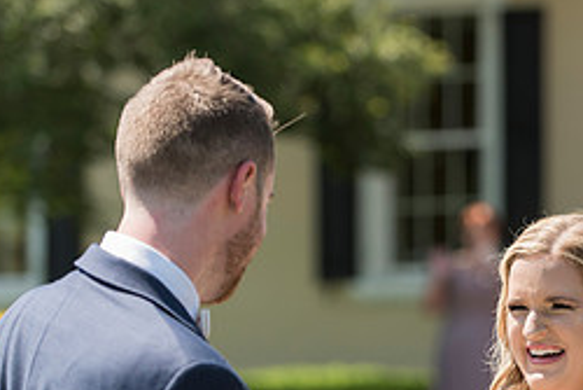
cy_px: 424
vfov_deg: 4.7
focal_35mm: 290
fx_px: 4699
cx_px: 569
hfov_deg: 7.1
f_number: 3.5
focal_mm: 125
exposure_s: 1/1250
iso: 200
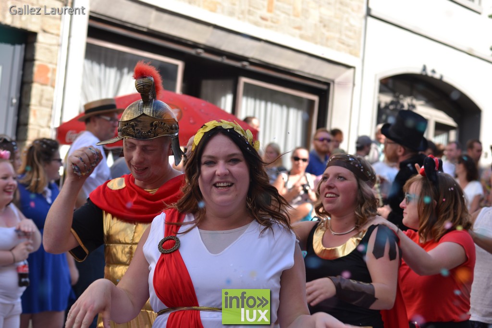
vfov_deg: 16.3
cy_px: 164
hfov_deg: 24.2
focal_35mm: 84
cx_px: 246
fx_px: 1148
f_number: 4
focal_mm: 56
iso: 100
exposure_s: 1/250
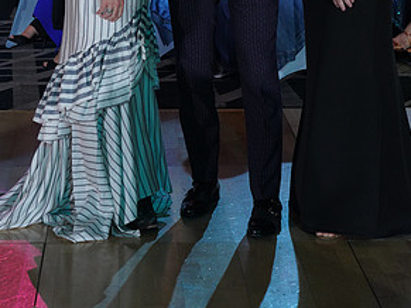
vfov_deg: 12.5
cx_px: 221
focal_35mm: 115
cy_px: -72
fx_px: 1365
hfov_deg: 17.1
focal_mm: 60
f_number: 5
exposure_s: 1/200
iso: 1600
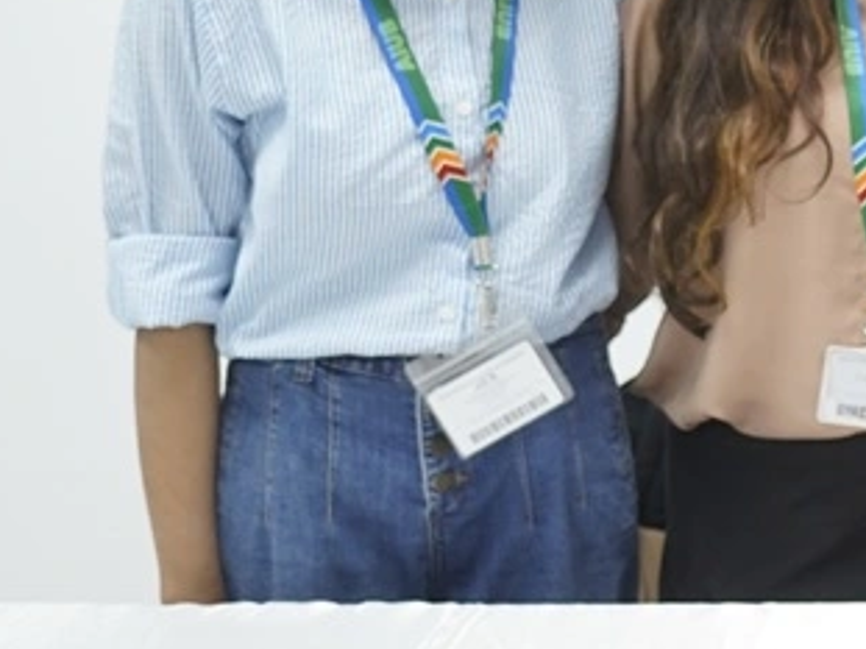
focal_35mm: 89
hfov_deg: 20.5
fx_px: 2226
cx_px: 1055
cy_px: 181
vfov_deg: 16.5
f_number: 3.2
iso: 800
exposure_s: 1/160
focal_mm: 24
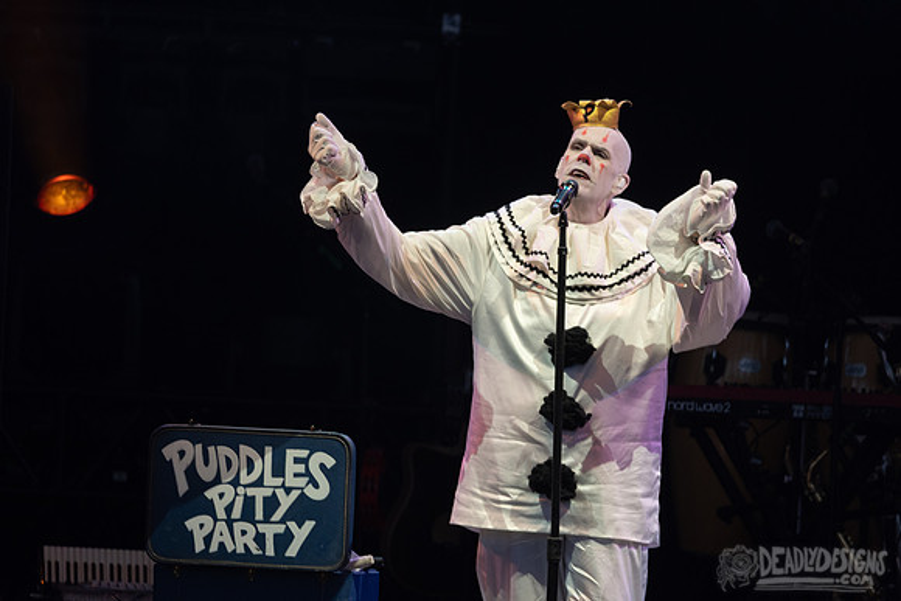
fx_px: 17424
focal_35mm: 696
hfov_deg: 3.0
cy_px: 271
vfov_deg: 2.0
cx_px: 458
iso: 640
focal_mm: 600
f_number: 6.3
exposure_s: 1/320
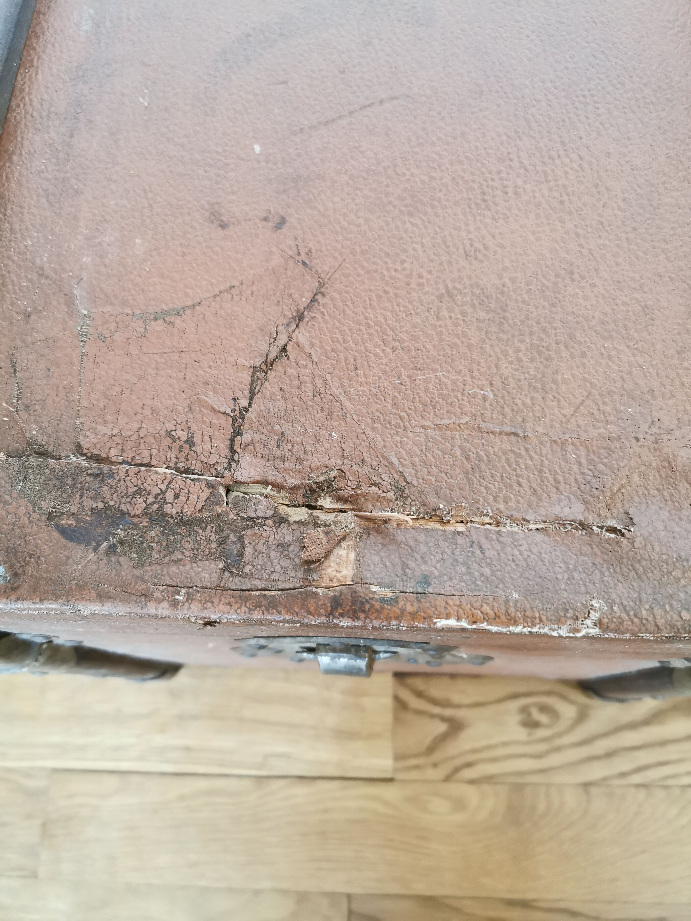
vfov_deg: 65.3
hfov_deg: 51.4
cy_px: 460
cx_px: 346
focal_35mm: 27
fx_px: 719
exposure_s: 1/40
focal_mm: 5.56
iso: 500
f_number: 1.6
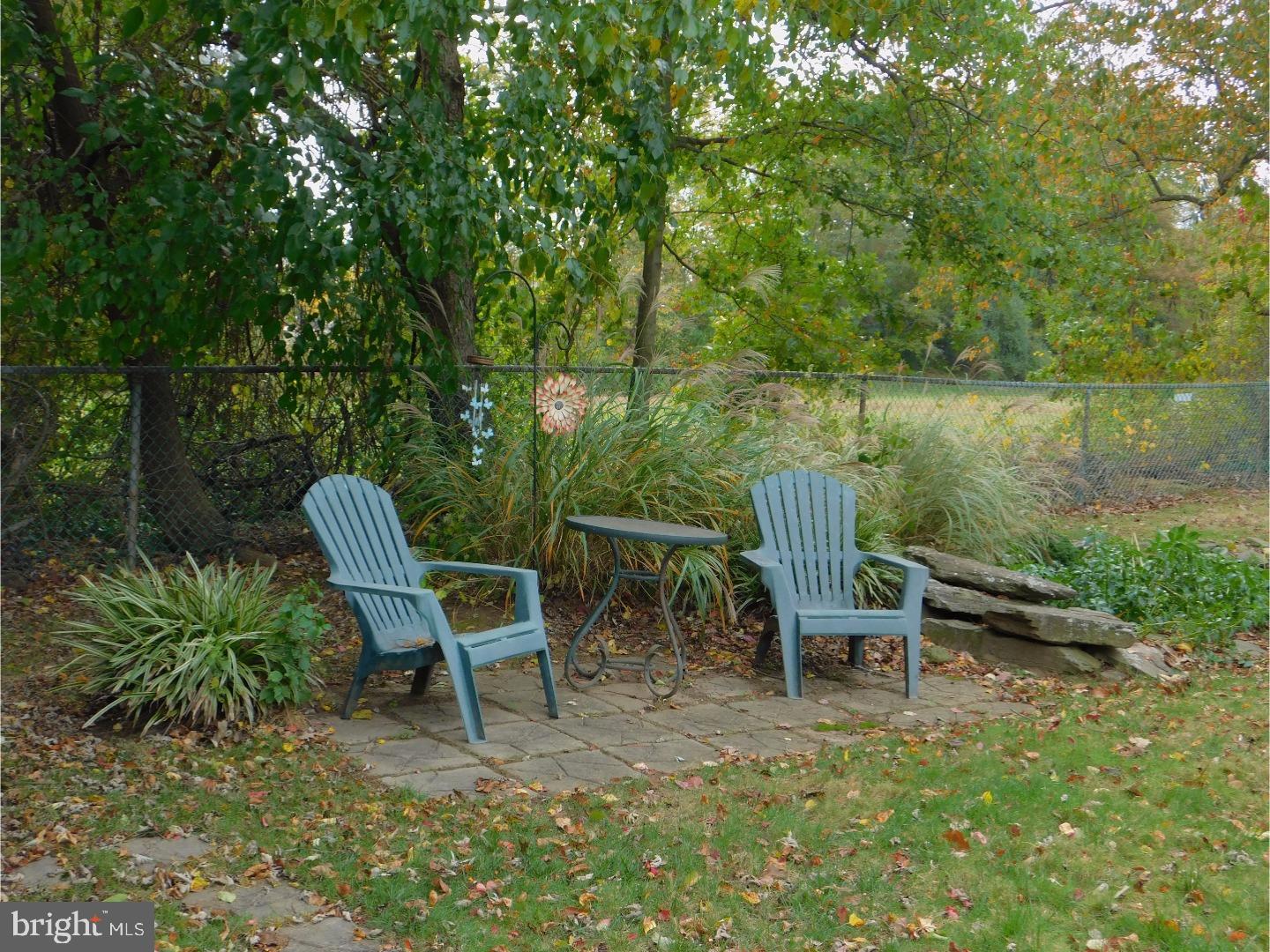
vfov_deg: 32.2
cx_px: 635
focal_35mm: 45
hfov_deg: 42.1
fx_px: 1651
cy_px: 476
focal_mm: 8
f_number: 3.7
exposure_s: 1/200
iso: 125
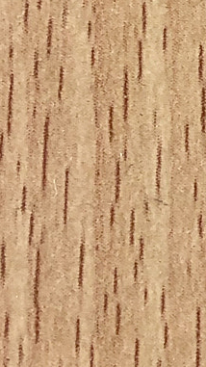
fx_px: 1244
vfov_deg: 16.3
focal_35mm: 128
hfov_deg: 8.8
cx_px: 452
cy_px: -39
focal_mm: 4
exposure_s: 1/24
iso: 40
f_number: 1.8
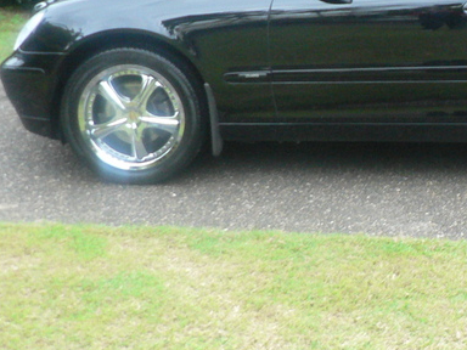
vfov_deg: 19.5
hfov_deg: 24.7
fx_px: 1012
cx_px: 478
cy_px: 88
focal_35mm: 75
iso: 200
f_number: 2.8
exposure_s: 1/4
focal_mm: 6
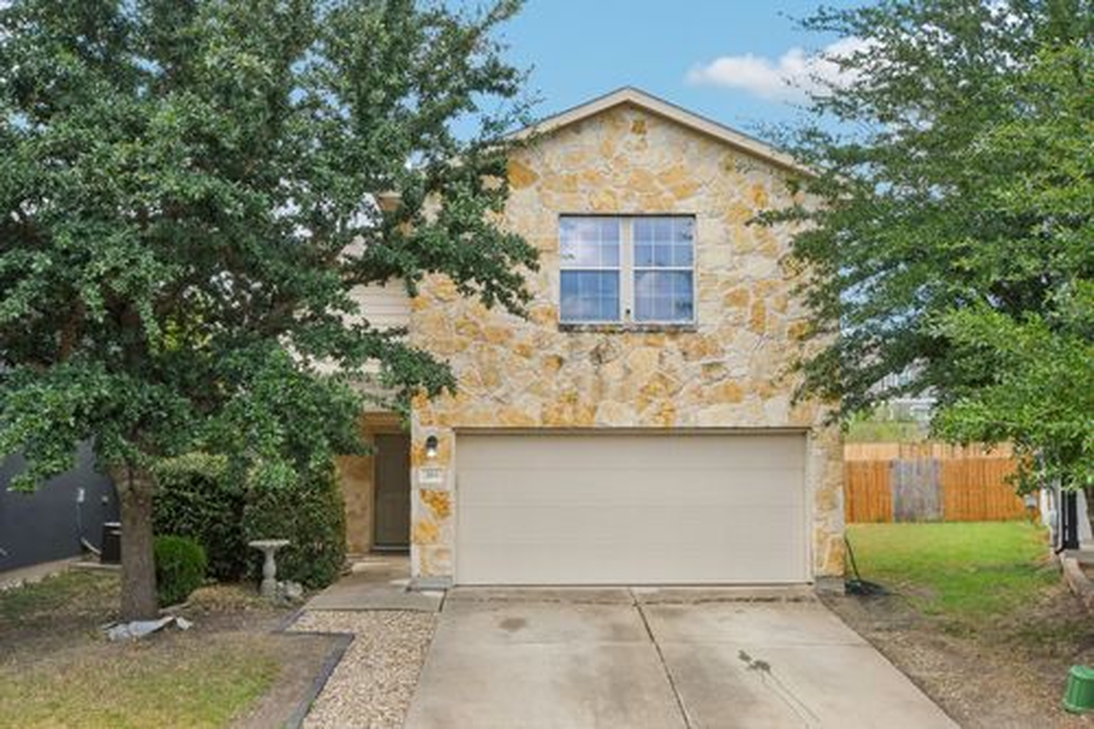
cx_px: 547
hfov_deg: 53.1
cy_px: 364
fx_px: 1094
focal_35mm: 36
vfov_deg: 36.8
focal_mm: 24
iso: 400
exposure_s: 1/160
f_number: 8
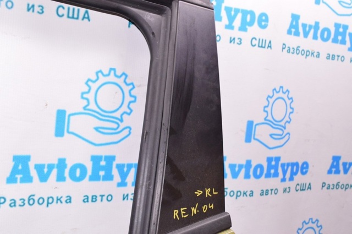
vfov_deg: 28.9
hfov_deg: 42.4
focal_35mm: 46
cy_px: 117
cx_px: 176
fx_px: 454
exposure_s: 1/100
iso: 1600
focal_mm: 31
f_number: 8
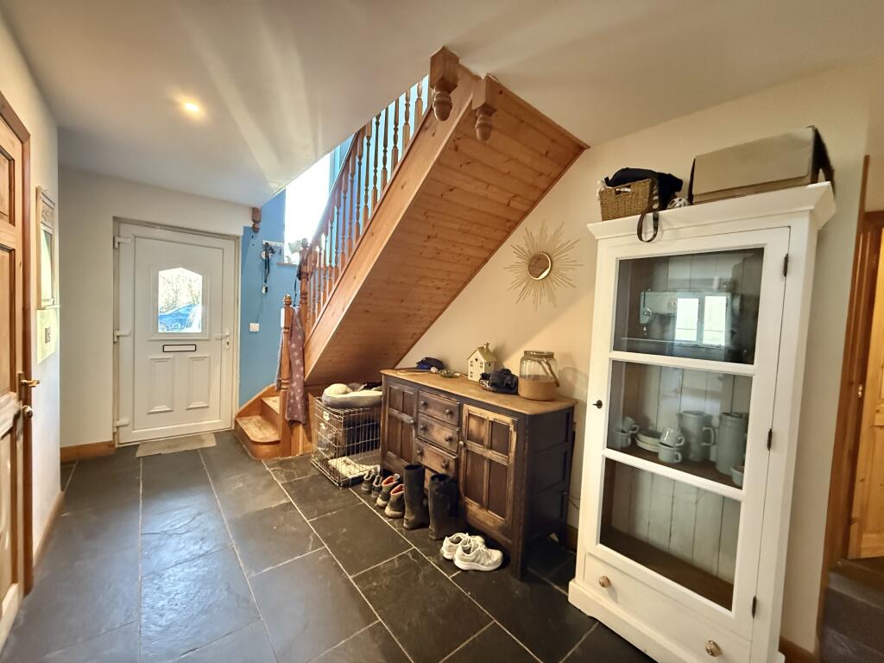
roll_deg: -2.4
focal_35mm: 14
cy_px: 332
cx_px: 442
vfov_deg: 85.7
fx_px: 358
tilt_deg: -2.2
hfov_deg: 102.1
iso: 1250
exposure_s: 1/33
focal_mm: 2.22
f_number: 2.2
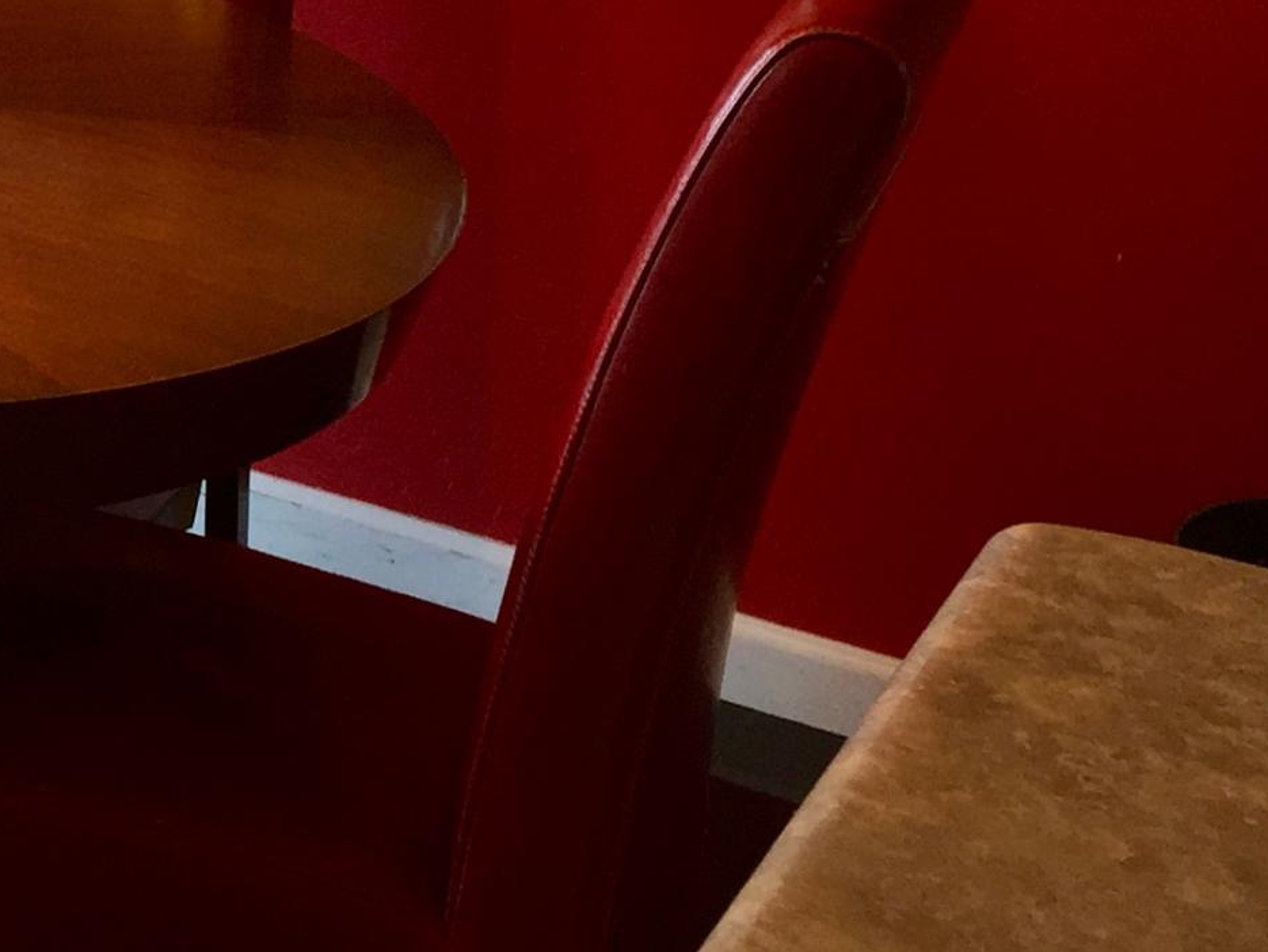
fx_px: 3408
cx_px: -575
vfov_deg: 15.1
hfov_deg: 18.8
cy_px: -298
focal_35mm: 93
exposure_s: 1/60
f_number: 2.2
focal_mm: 4.15
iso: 40
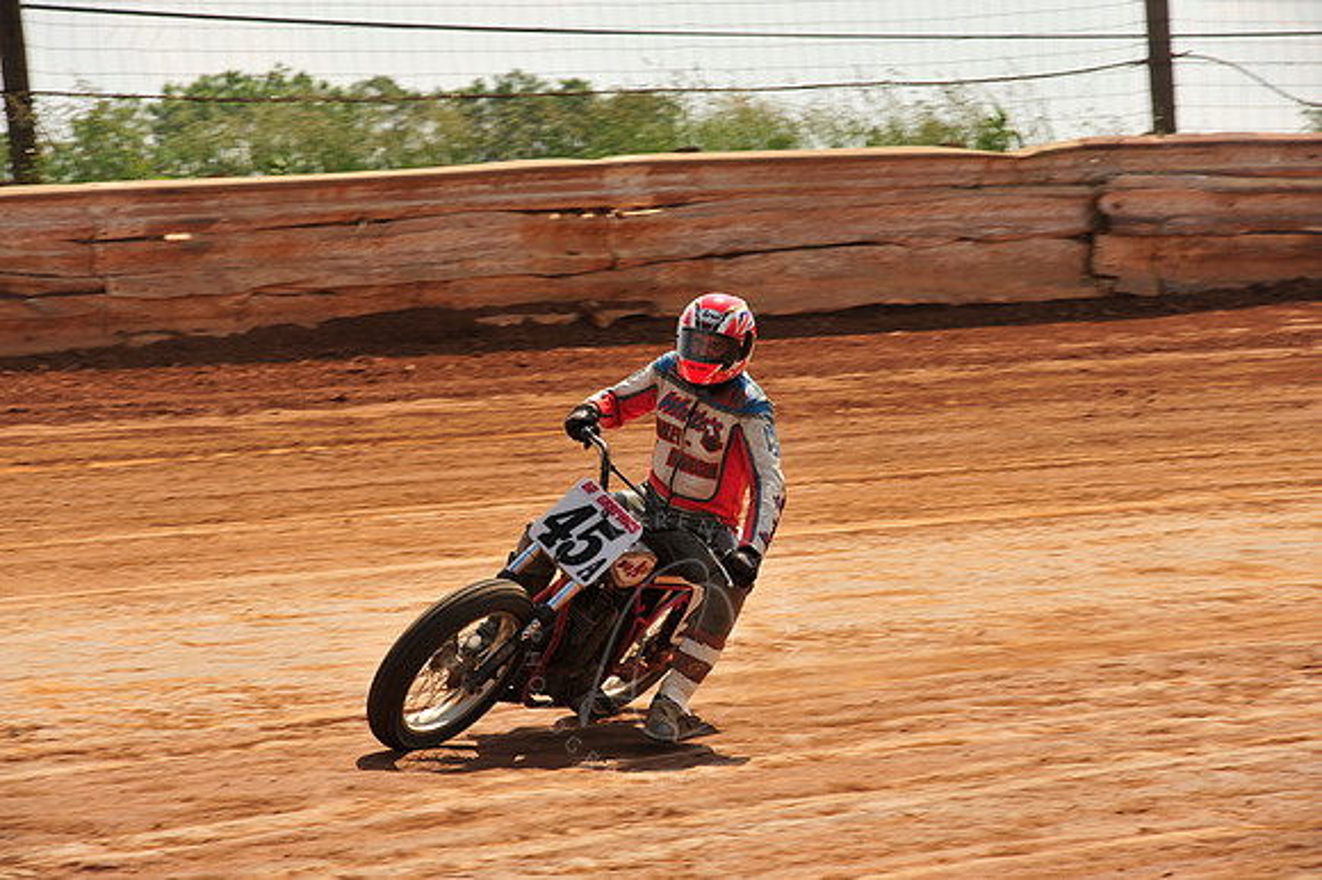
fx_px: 5688
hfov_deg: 13.3
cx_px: 661
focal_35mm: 155
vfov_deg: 8.8
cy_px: 440
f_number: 10
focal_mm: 155
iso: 200
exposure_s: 1/400
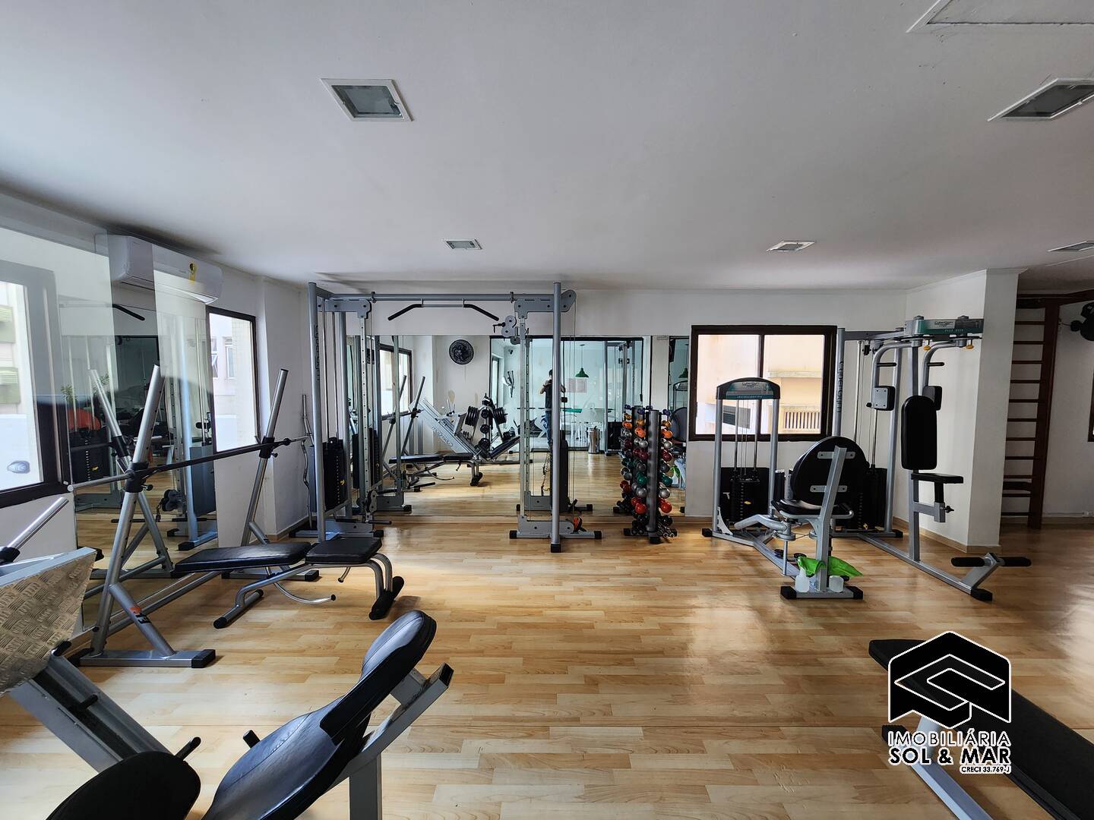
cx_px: 547
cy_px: 410
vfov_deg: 89.9
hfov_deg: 106.2
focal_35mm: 13
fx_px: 411
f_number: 2.2
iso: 250
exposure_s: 1/60
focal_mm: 2.2
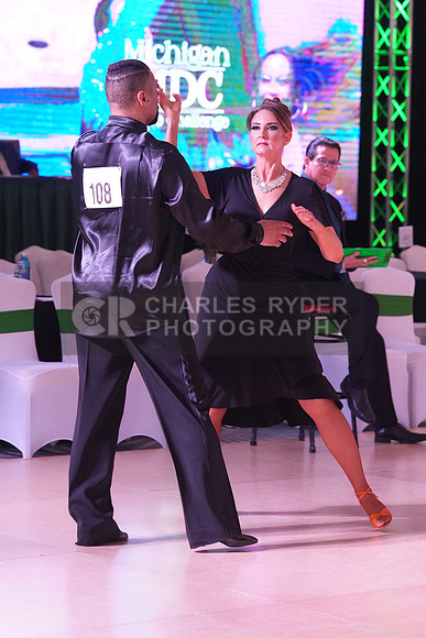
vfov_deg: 16.1
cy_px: 319
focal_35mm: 127
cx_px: 213
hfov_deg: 10.8
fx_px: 2253
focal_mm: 127
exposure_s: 1/250
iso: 3200
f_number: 5
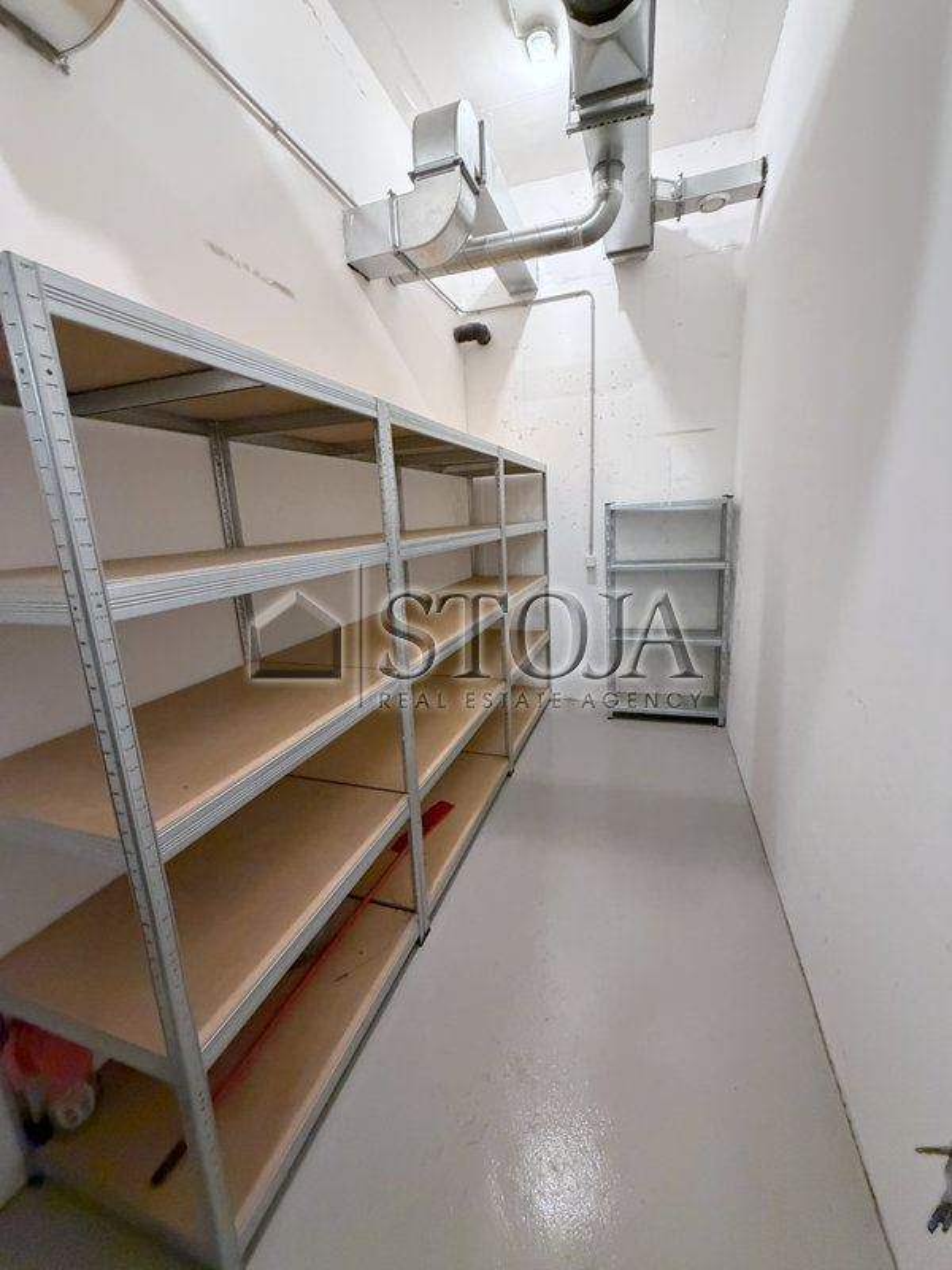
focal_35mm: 14
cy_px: 635
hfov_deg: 85.7
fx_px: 513
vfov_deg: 102.1
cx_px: 476
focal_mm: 2.22
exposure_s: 1/50
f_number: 2.2
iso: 500
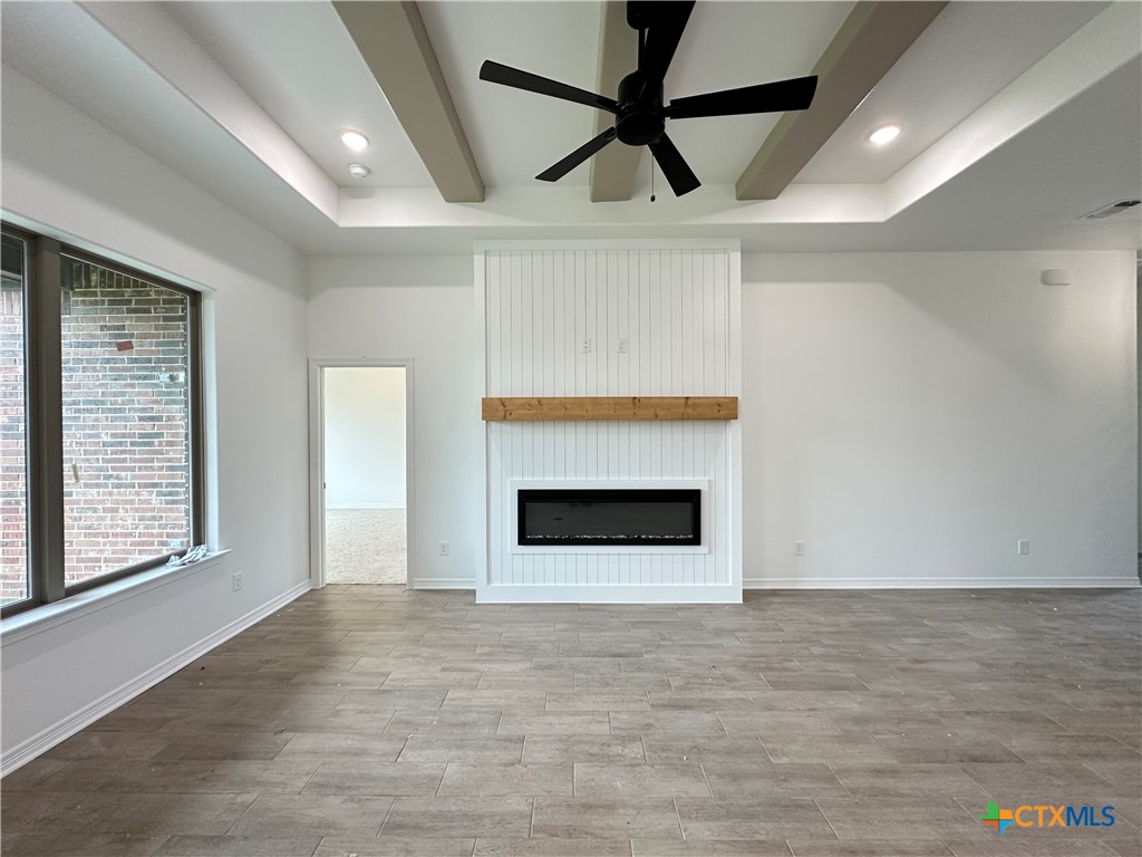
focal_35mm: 14
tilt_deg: -0.1
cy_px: 428
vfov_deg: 85.7
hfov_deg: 102.1
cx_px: 571
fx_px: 462
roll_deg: +0.3
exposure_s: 1/120
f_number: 2.2
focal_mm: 2.22
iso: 250
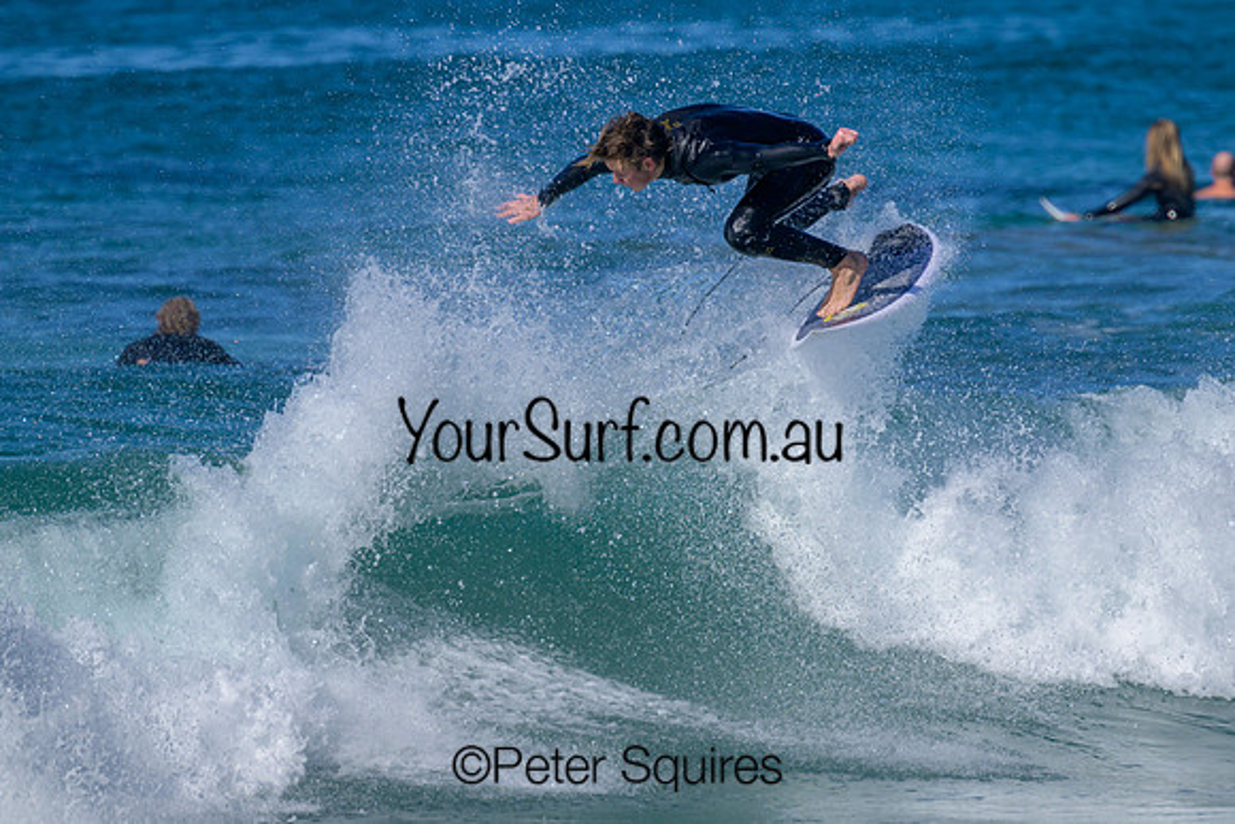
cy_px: 436
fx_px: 26425
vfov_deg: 1.8
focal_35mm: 770
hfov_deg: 2.7
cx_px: 700
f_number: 8
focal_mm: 560
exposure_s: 1/2000
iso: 360
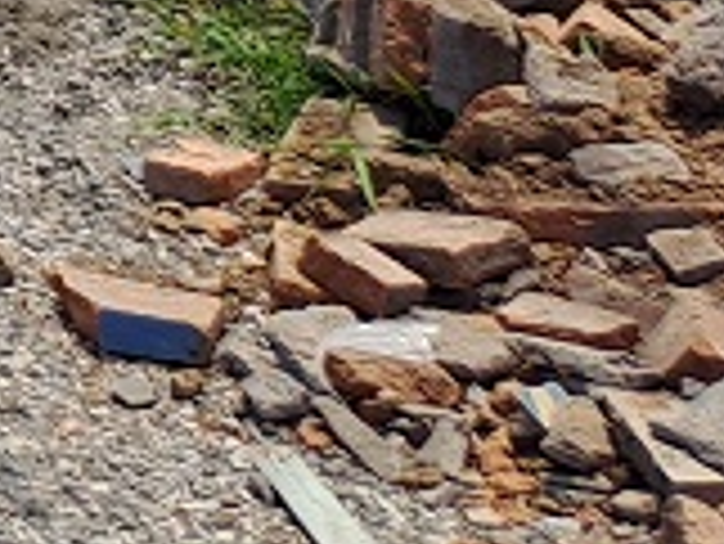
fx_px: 3244
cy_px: -841
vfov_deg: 8.6
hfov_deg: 9.9
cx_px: -1403
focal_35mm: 155
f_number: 1.8
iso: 32
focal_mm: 4.65
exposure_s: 1/1815
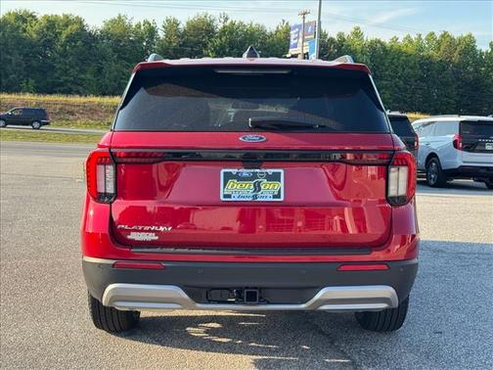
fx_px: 684
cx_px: 246
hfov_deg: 39.7
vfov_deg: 30.3
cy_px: 185
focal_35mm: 48
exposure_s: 1/572
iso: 64
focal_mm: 6.76
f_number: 1.78
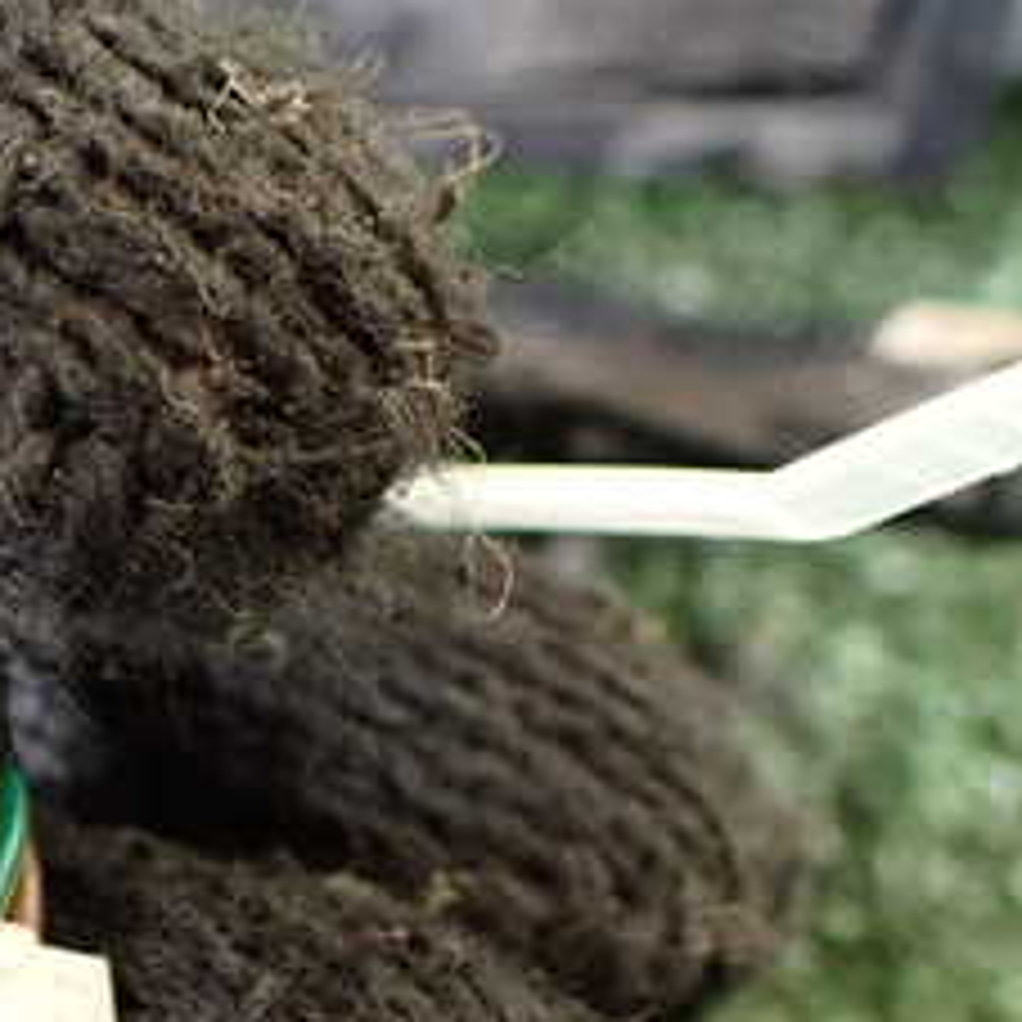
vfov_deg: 24.0
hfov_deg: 22.8
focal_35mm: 70
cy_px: 900
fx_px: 2338
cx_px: -180
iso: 800
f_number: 2.3
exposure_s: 1/80
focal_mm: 5.4
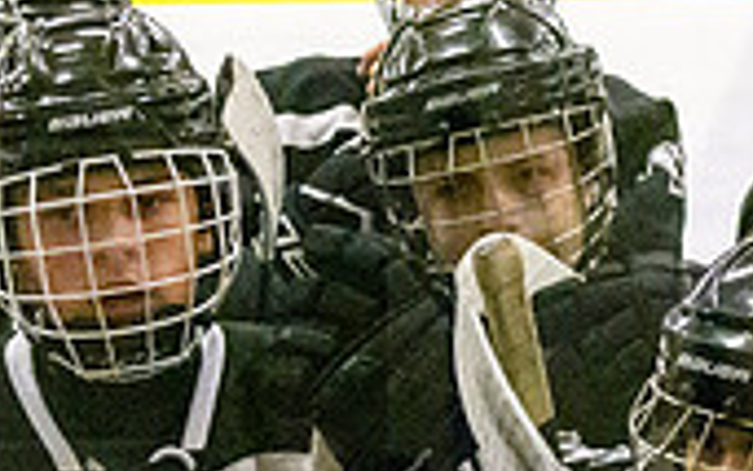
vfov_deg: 7.0
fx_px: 3859
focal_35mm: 188
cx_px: 586
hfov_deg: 11.1
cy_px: 309
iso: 12800
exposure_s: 1/2500
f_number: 4
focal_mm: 32
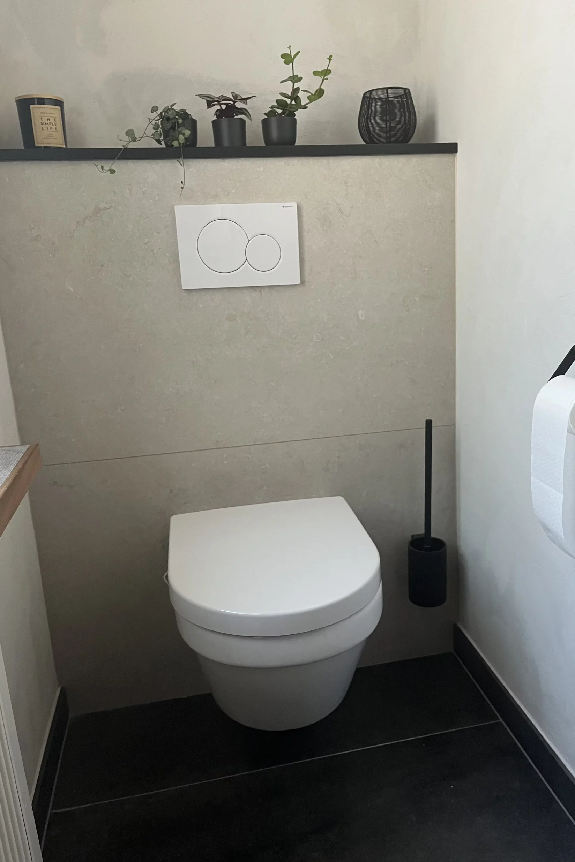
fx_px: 671
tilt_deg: -14.2
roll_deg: +2.4
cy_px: 418
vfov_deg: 65.5
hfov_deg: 46.3
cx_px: 319
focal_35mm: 28
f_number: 1.6
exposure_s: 1/88
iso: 125
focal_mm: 5.1
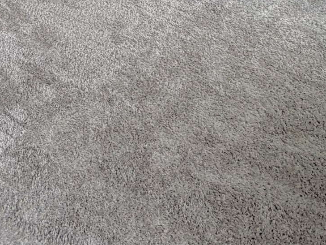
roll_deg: +0.4
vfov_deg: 19.6
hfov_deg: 28.8
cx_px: -56
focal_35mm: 59
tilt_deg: -10.9
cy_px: -174
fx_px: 556
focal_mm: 2.22
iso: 125
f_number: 2.2
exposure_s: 1/120
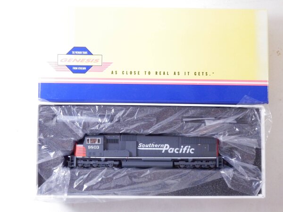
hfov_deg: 46.8
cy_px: 106
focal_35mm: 40
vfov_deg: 36.0
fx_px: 327
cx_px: 142
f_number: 3.7
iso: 800
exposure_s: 1/160
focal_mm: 7.3
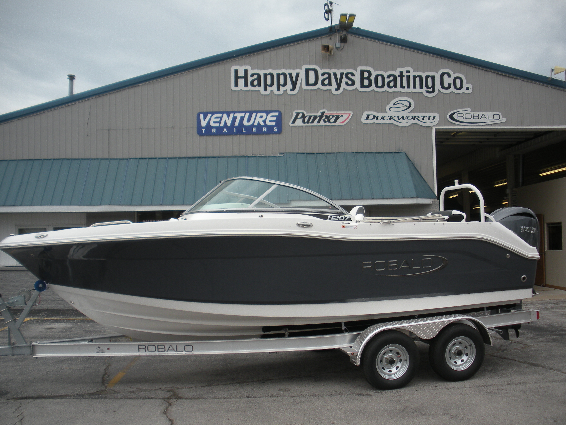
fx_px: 572
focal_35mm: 35
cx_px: 283
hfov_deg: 52.6
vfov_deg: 40.7
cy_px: 212
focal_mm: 6.3
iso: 64
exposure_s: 1/452
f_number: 3.5
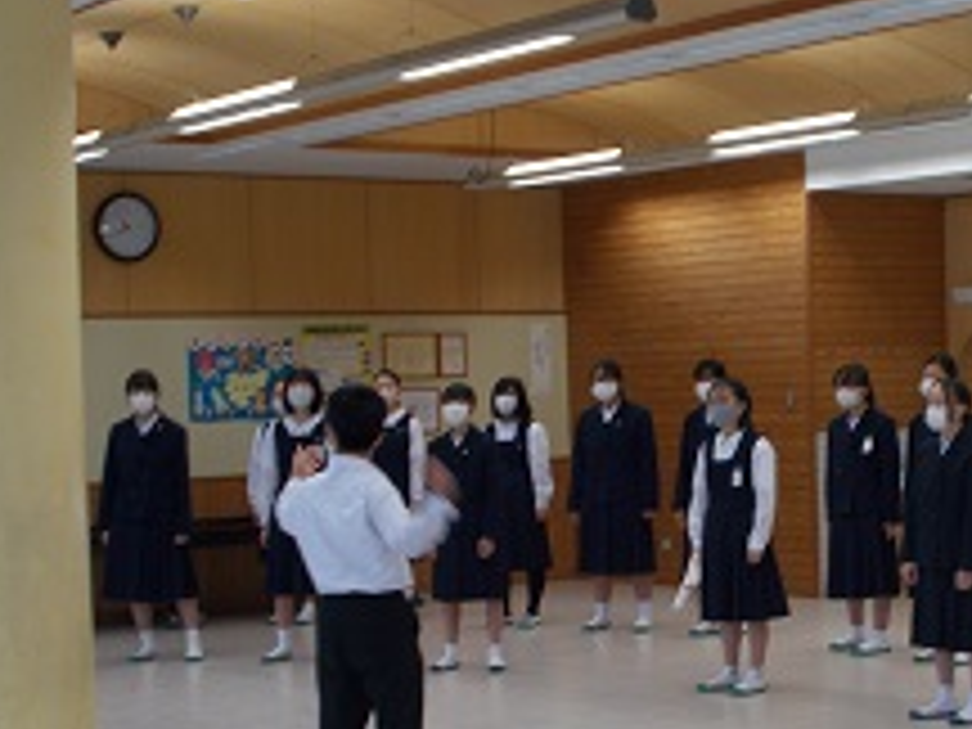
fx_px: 2274
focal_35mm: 81
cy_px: 562
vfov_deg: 18.1
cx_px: 756
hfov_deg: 23.8
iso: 100
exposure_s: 1/30
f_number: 4.5
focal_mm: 9
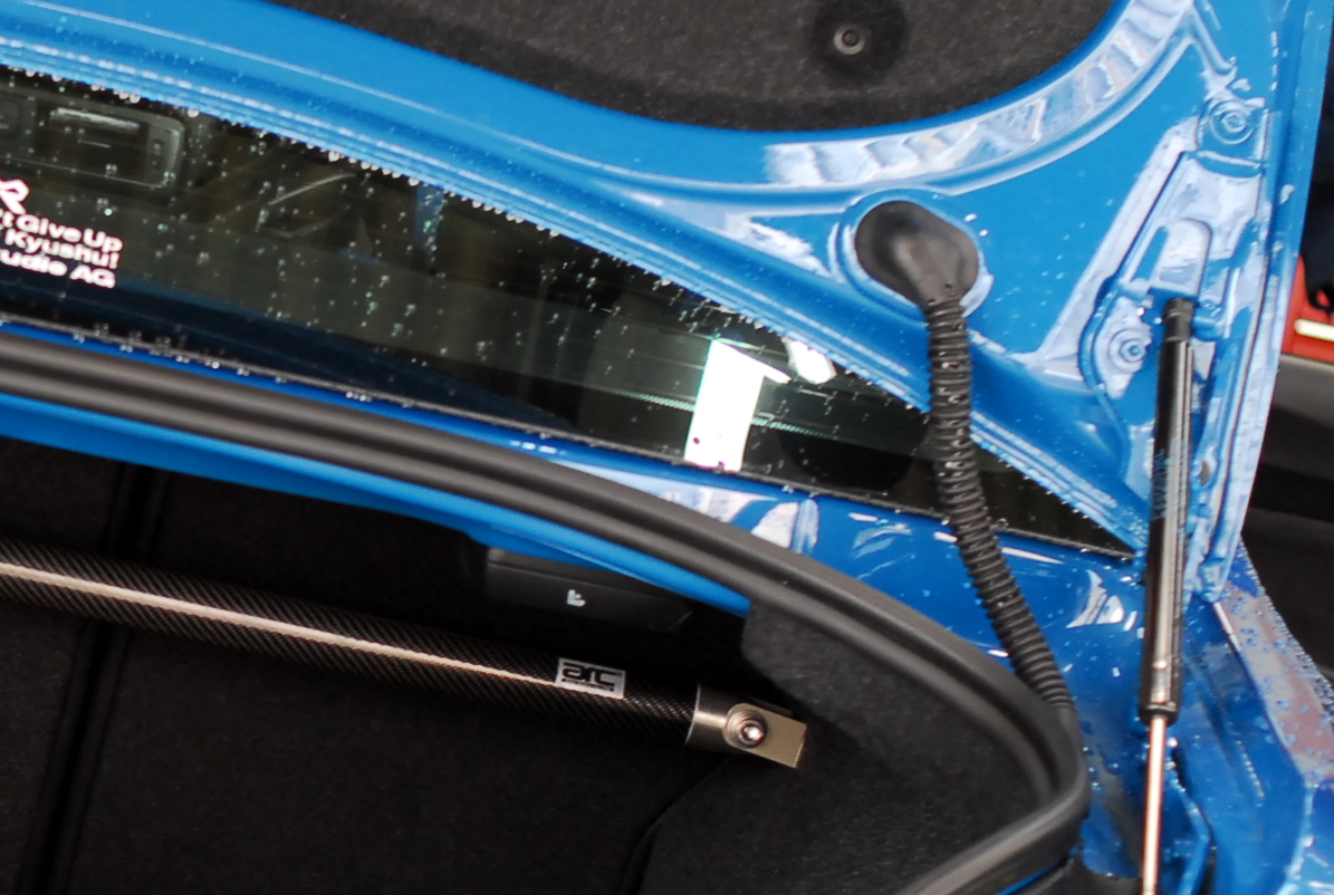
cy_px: 680
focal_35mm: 127
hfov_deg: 15.7
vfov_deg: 10.8
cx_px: -121
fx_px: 4723
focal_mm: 35
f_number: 3.2
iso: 400
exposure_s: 1/20
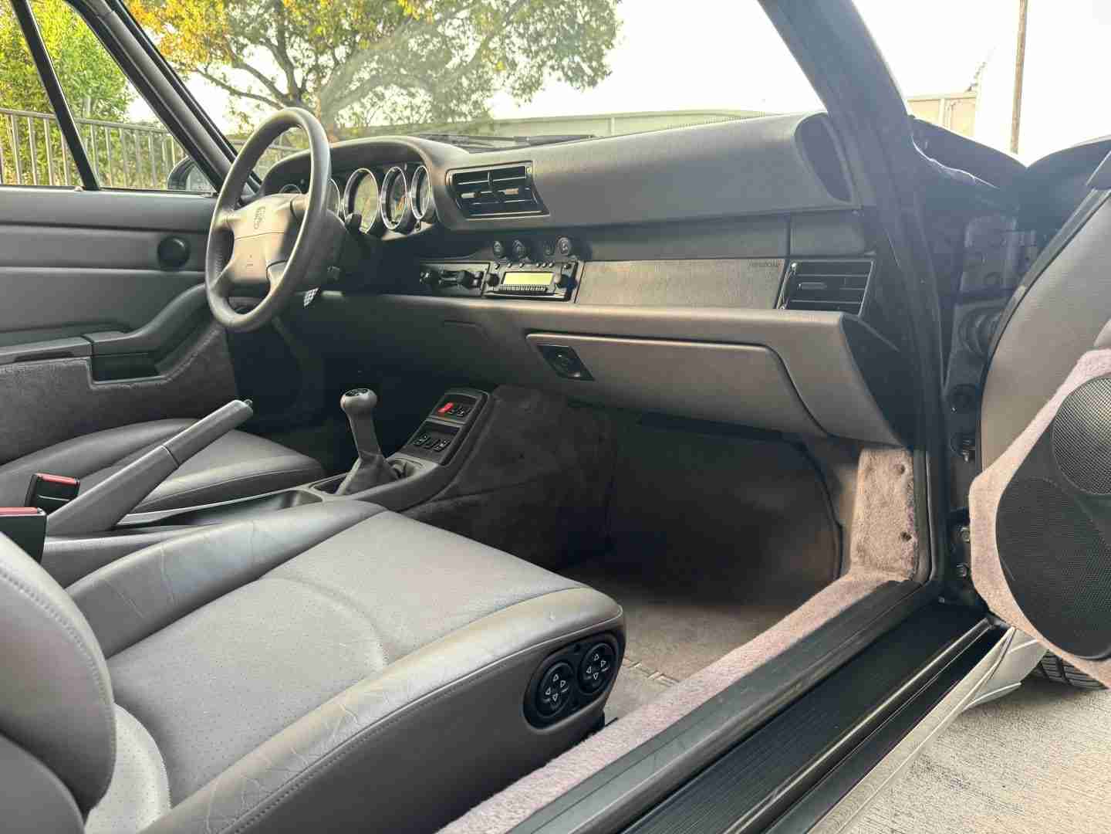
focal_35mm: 24
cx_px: 556
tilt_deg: -10.2
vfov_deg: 56.8
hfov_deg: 71.6
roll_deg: +0.2
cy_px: 417
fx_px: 770
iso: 200
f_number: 1.78
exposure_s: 1/82
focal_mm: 6.86
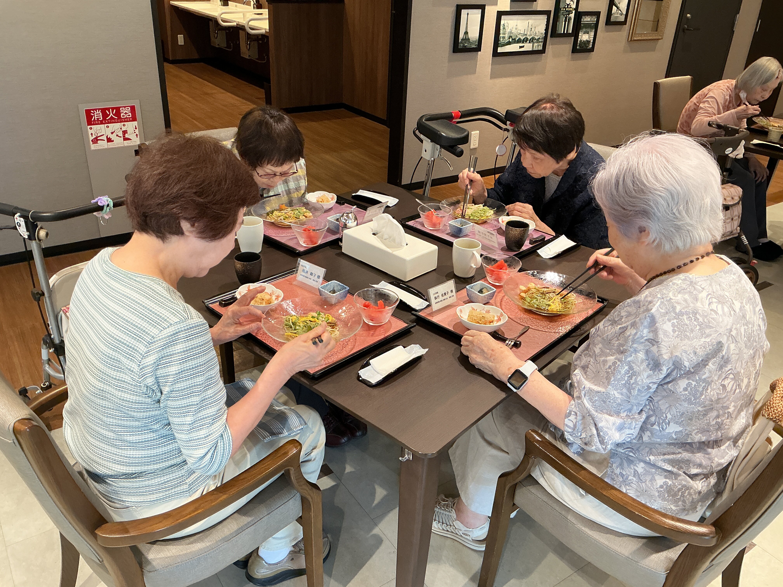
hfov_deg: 61.7
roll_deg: -2.3
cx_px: 392
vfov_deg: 48.2
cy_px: 294
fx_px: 656
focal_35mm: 29
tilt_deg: -28.1
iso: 125
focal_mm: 3
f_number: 1.8
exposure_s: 1/60
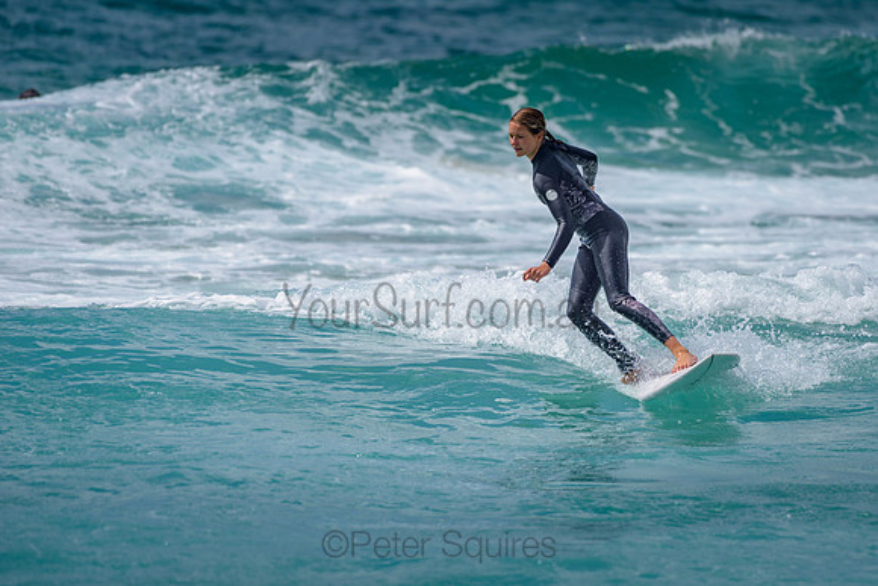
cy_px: 275
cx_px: 538
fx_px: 14952
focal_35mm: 613
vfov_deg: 2.2
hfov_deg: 3.4
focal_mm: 500
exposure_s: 1/2000
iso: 90
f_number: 5.6
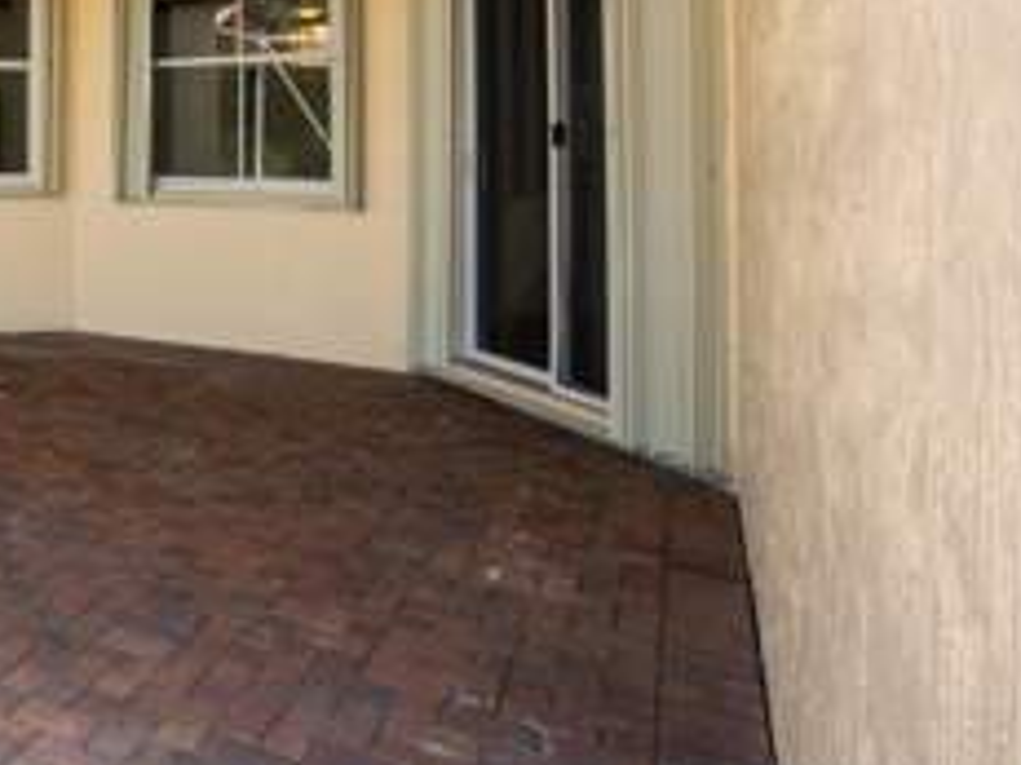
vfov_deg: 41.6
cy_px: 119
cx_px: 18
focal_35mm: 32
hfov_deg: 47.8
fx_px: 943
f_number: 8
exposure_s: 1/15
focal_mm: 16
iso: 100
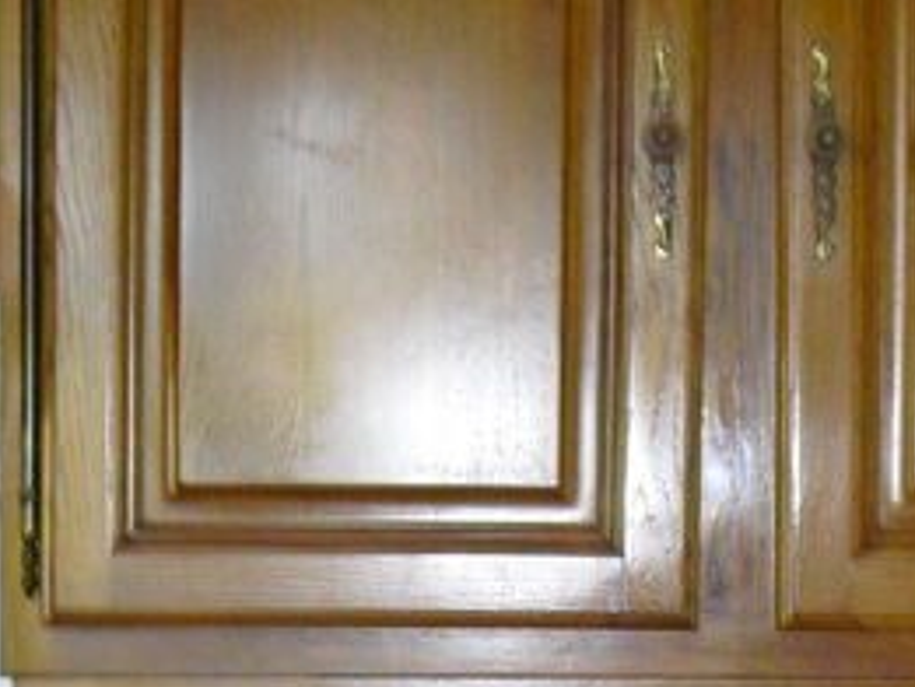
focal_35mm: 138
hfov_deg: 14.3
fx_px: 3649
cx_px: 480
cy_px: 862
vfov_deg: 10.5
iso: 400
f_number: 3.1
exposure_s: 1/60
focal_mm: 6.3
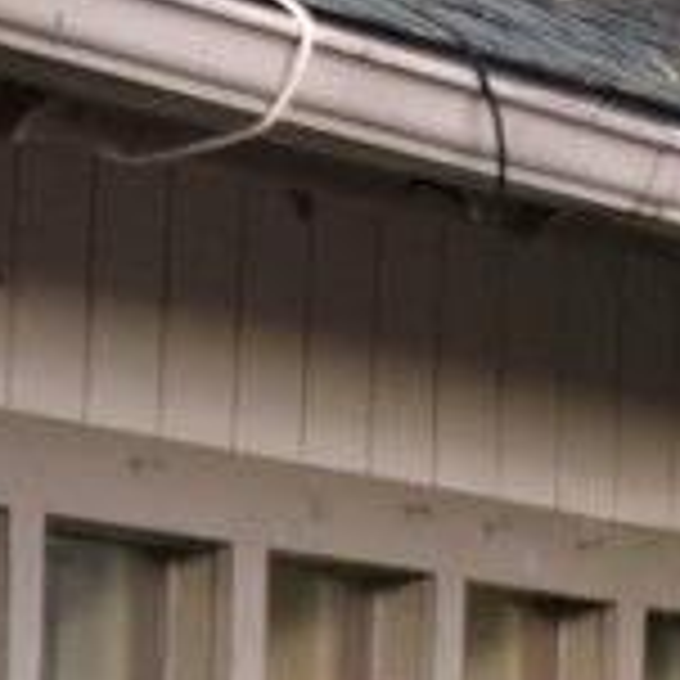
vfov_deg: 4.5
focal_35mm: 378
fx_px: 8392
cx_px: -1612
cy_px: 1677
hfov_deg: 4.4
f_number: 4.8
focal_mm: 35
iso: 400
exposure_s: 1/100
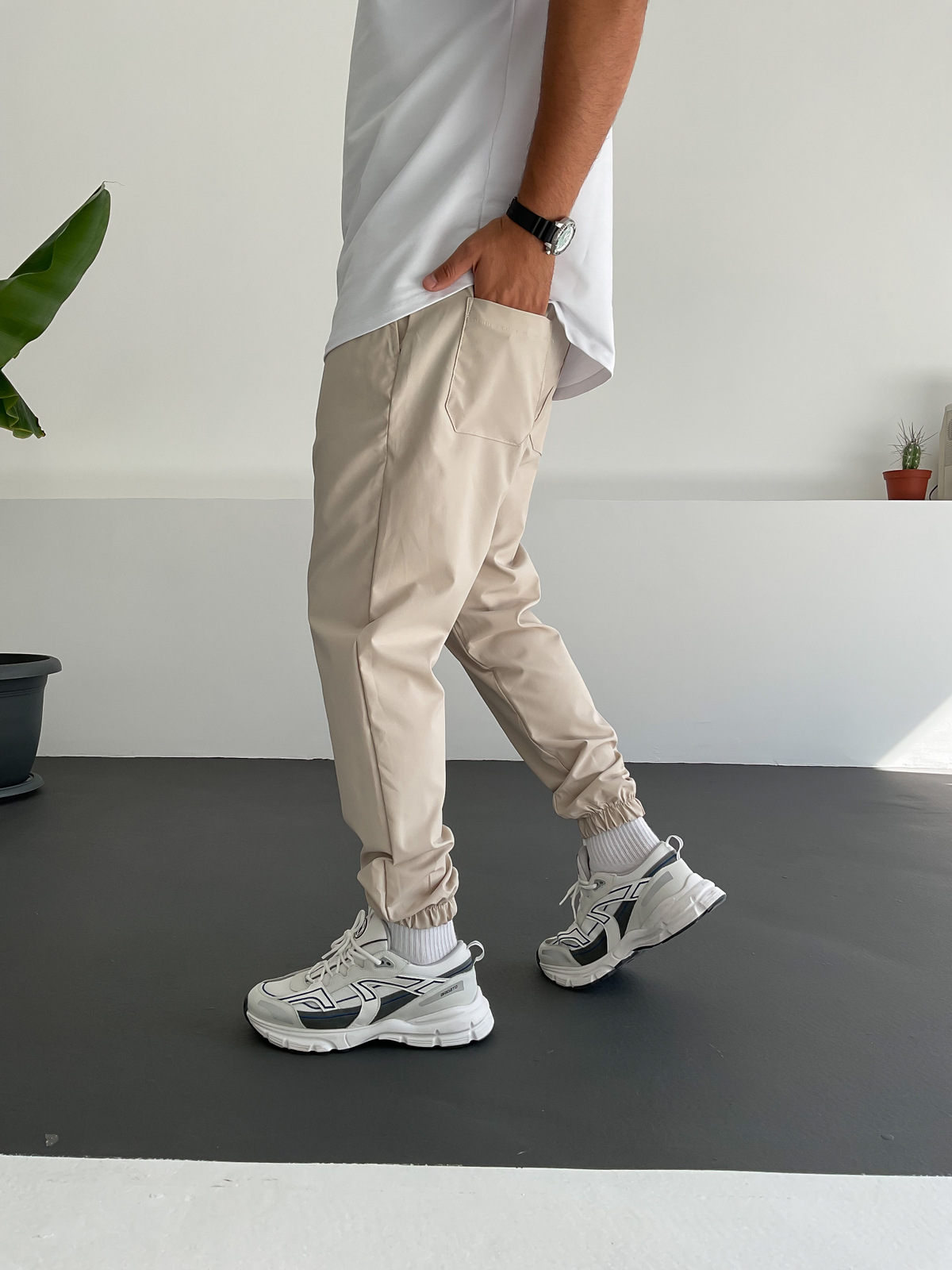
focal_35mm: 29
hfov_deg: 48.2
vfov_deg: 61.7
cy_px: 635
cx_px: 476
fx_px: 1063
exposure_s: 1/300
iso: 16
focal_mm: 3
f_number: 1.8
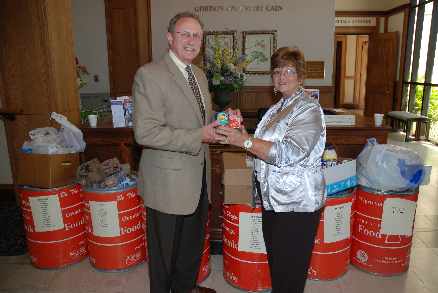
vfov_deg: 35.6
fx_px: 457
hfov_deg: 51.2
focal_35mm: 38
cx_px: 219
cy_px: 146
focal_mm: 25
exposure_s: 1/60
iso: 200
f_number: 5
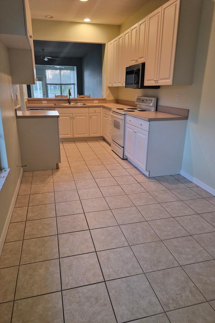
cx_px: 100
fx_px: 215
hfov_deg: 53.1
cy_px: 162
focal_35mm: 24
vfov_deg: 73.8
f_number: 1.8
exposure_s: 1/120
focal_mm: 5.4
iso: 200
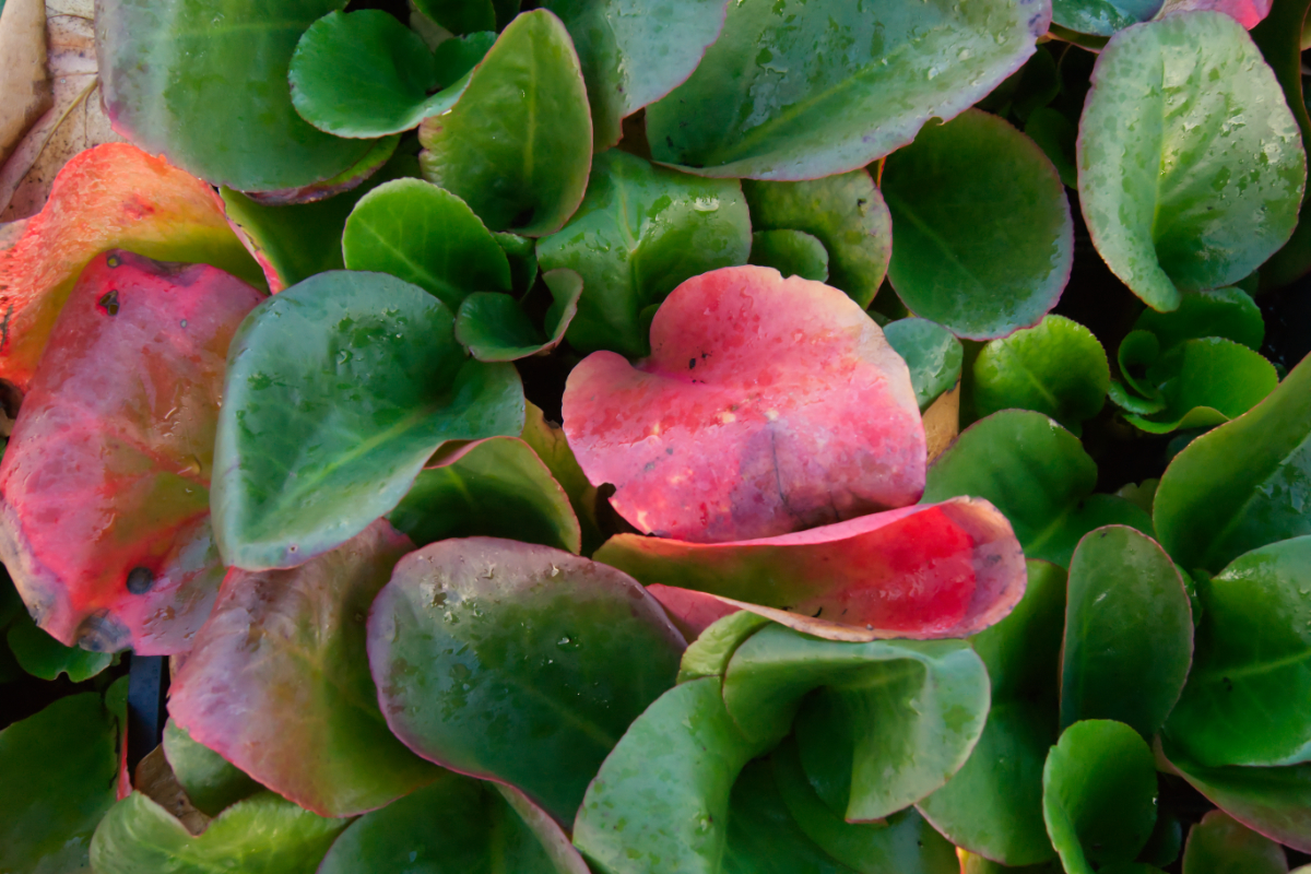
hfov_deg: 46.4
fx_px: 1529
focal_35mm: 42
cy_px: 437
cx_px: 656
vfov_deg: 31.9
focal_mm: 28
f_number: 9
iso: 3200
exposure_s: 1/200
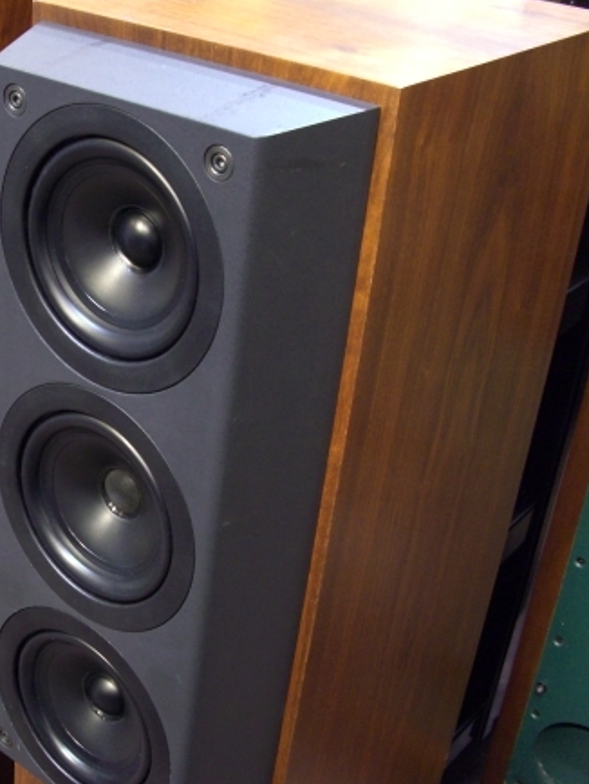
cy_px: 406
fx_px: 1269
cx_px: 47
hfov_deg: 25.2
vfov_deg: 34.3
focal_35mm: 56
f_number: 2.8
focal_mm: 7.9
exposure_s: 1/6
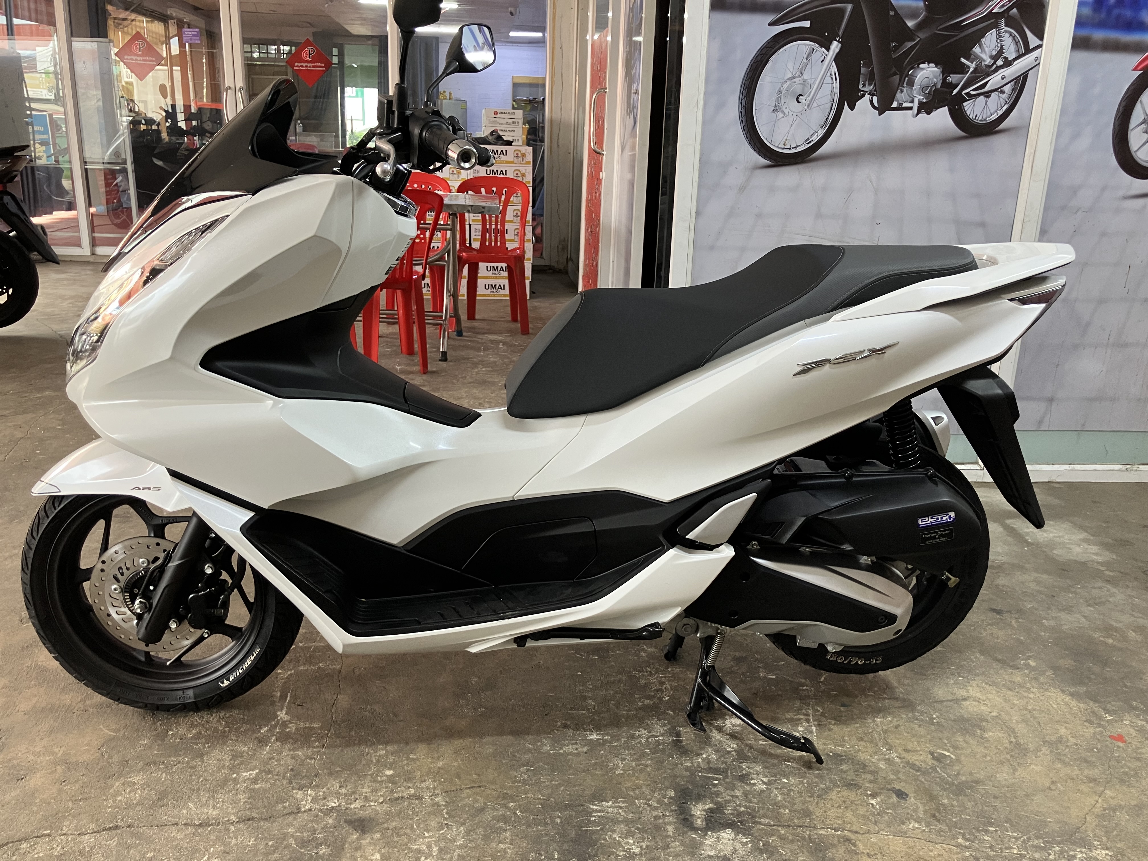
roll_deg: -1.8
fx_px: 929
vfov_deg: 49.7
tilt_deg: -15.7
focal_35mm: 28
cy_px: 430
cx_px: 574
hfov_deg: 63.4
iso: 100
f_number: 1.8
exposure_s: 1/60
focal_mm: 3.99
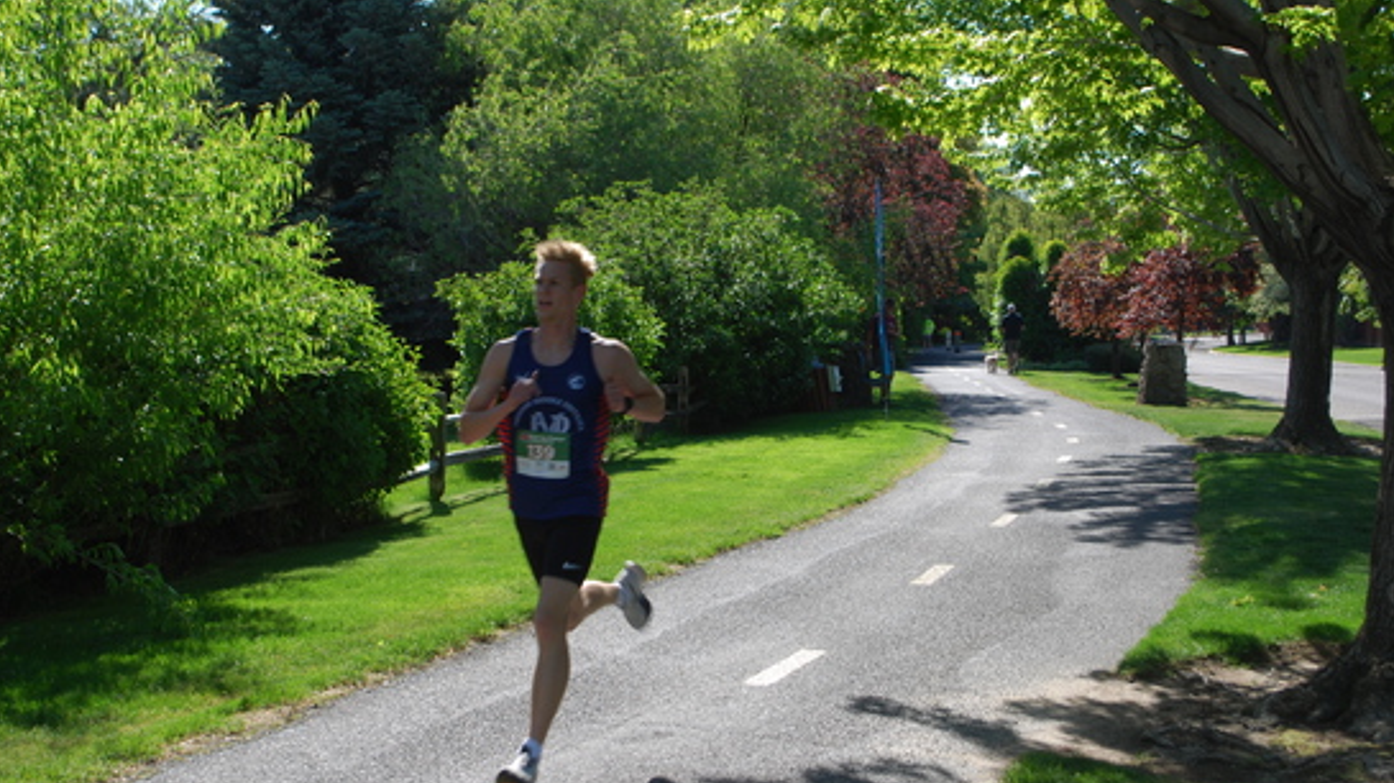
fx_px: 1995
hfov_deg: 38.5
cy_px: 389
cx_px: 693
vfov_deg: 22.2
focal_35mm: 54
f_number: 6.3
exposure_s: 1/160
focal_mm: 34
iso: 100
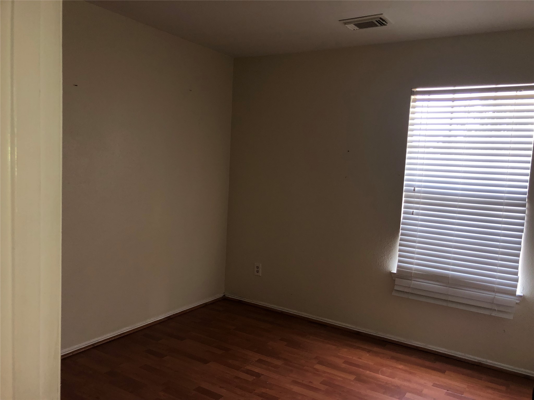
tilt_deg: -5.4
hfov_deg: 63.4
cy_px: 200
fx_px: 432
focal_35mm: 28
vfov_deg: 49.7
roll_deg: -2.3
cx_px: 267
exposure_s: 1/31
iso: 20
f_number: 1.8
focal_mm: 3.99
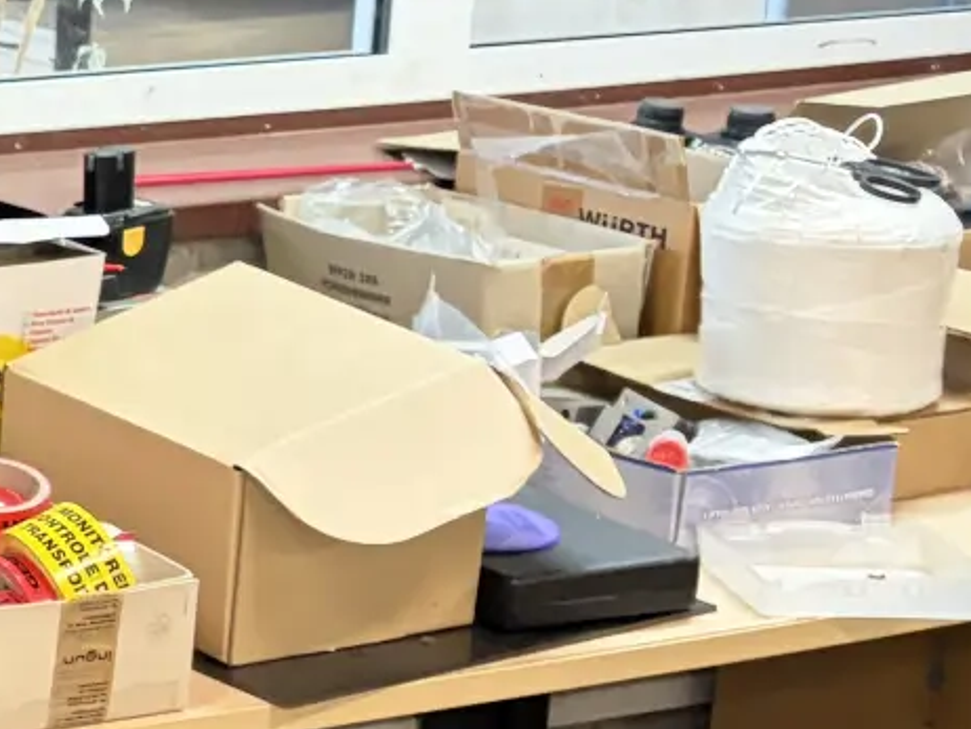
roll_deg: +1.4
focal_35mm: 108
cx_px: -801
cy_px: 275
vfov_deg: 13.7
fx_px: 3031
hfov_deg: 15.5
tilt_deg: -12.9
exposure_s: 1/50
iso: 400
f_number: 1.6
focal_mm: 5.96
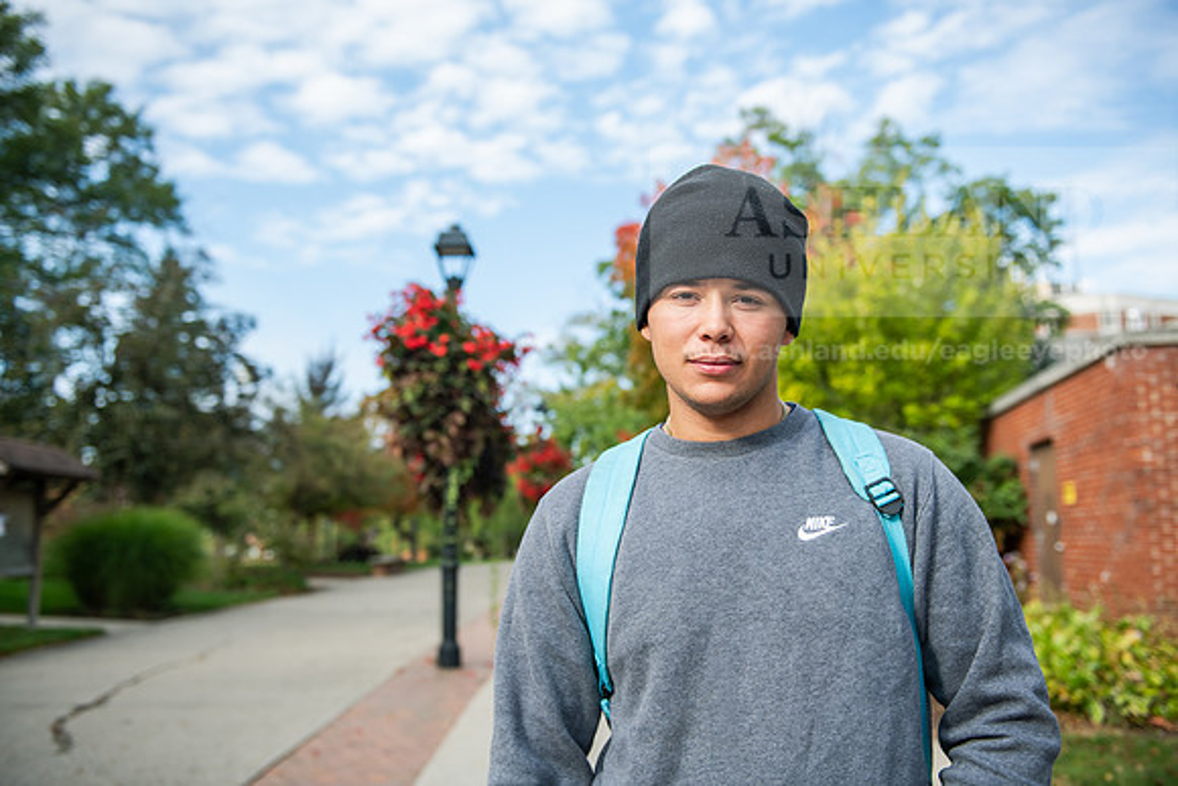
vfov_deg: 41.1
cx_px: 589
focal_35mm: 32
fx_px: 1047
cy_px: 393
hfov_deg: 58.7
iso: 160
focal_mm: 32
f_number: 3.2
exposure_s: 1/640
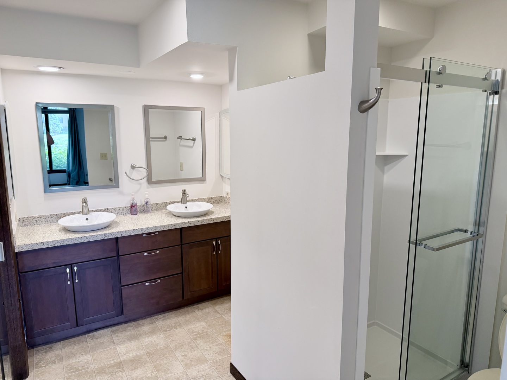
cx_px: 254
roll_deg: +0.1
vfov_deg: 56.8
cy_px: 190
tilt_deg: -10.9
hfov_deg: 71.6
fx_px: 352
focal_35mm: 24
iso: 125
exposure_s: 1/120
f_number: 1.78
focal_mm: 6.76
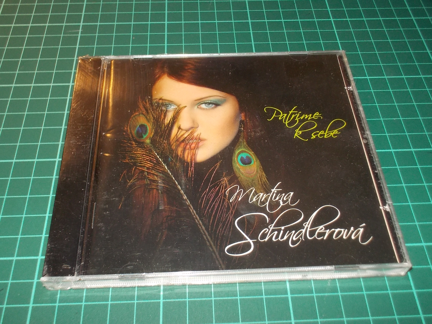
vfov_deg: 38.7
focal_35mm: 37
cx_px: 216
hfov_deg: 50.1
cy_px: 162
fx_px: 462
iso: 200
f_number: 3.7
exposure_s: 1/30
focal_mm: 5.2
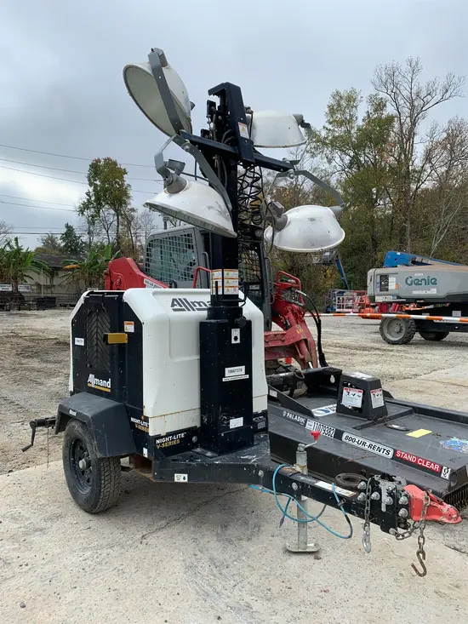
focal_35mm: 26
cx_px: 234
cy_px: 312
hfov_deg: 53.1
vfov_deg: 67.3
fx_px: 469
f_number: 1.8
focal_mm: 4.25
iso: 25
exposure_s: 1/1001
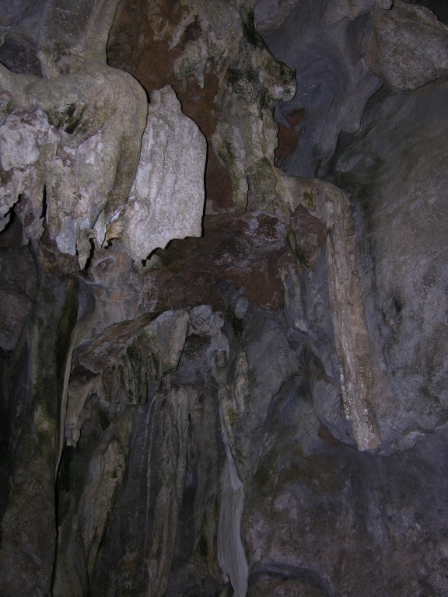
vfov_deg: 52.6
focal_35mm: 35
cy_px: 298
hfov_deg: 40.7
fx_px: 604
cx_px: 224
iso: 50
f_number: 2.8
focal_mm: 8.9
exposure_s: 1/60.1
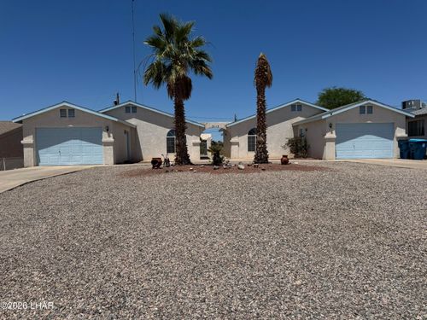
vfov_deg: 56.8
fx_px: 296
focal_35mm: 24
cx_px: 214
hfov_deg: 71.6
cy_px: 160
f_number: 1.78
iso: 80
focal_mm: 6.76
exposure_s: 1/10417
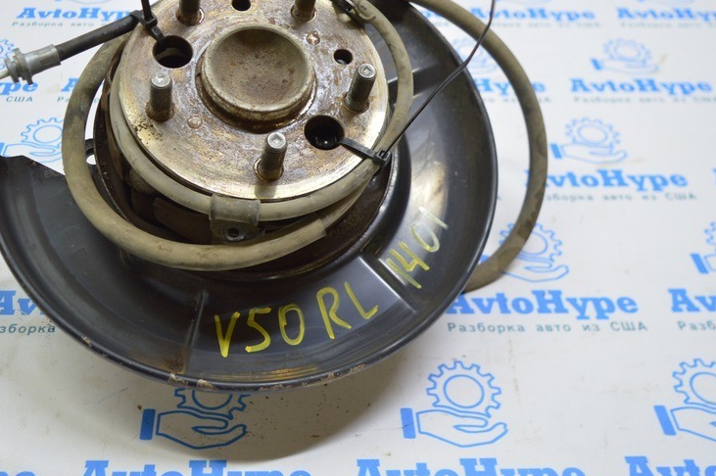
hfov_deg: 46.1
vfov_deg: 31.6
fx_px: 835
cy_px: 162
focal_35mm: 42
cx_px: 270
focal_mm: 20
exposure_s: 1/50
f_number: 3.5
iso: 400
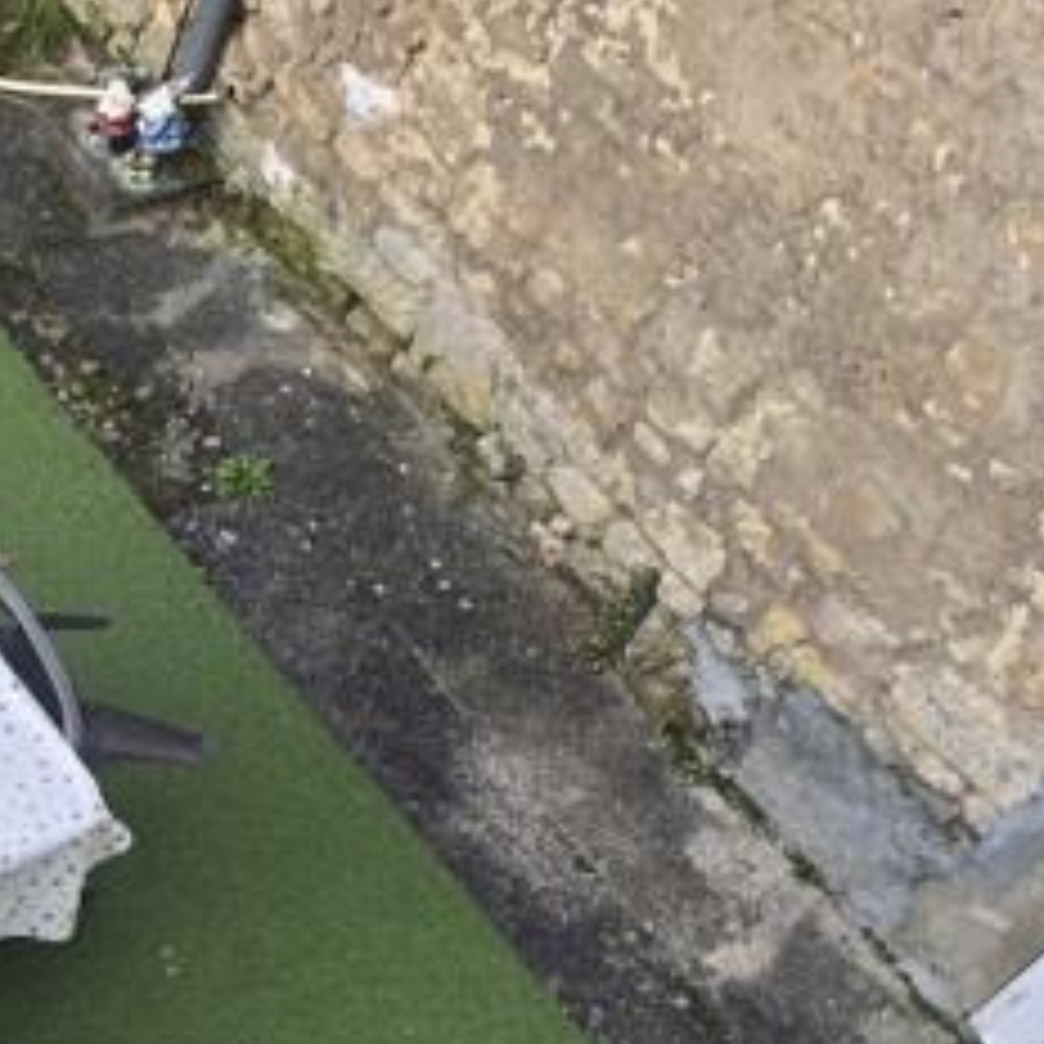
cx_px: -518
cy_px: 837
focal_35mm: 70
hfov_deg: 20.9
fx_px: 2389
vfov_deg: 24.3
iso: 40
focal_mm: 6.3
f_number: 1.7
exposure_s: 1/180
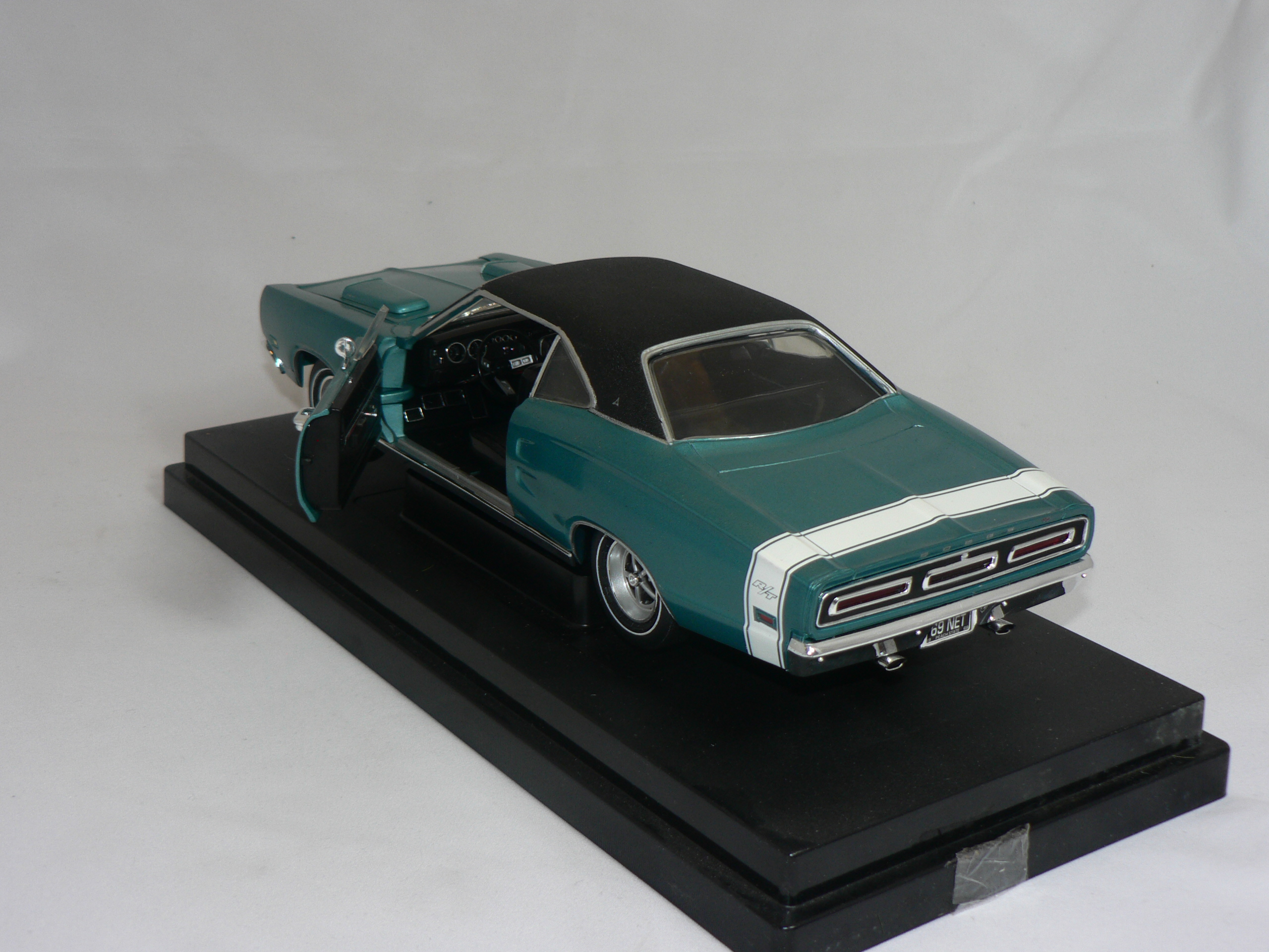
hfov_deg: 37.5
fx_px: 1870
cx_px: 634
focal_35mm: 51
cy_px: 476
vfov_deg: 28.6
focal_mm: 8.4
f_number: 2.8
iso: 80
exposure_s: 1/60
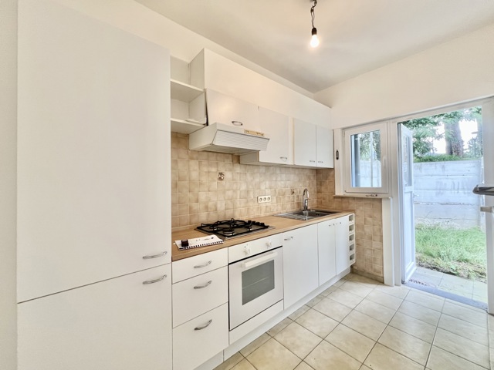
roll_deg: +0.2
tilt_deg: -1.3
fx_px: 186
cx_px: 247
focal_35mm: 13
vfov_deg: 89.9
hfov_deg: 106.2
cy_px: 185
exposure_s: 1/100
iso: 160
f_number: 1.8
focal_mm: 1.57
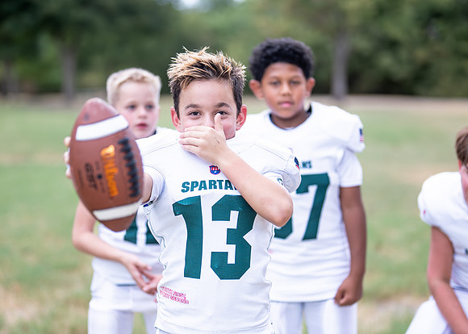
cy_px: 177
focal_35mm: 73
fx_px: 976
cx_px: 227
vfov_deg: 19.4
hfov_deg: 27.0
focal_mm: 50
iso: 200
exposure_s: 1/320
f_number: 1.2
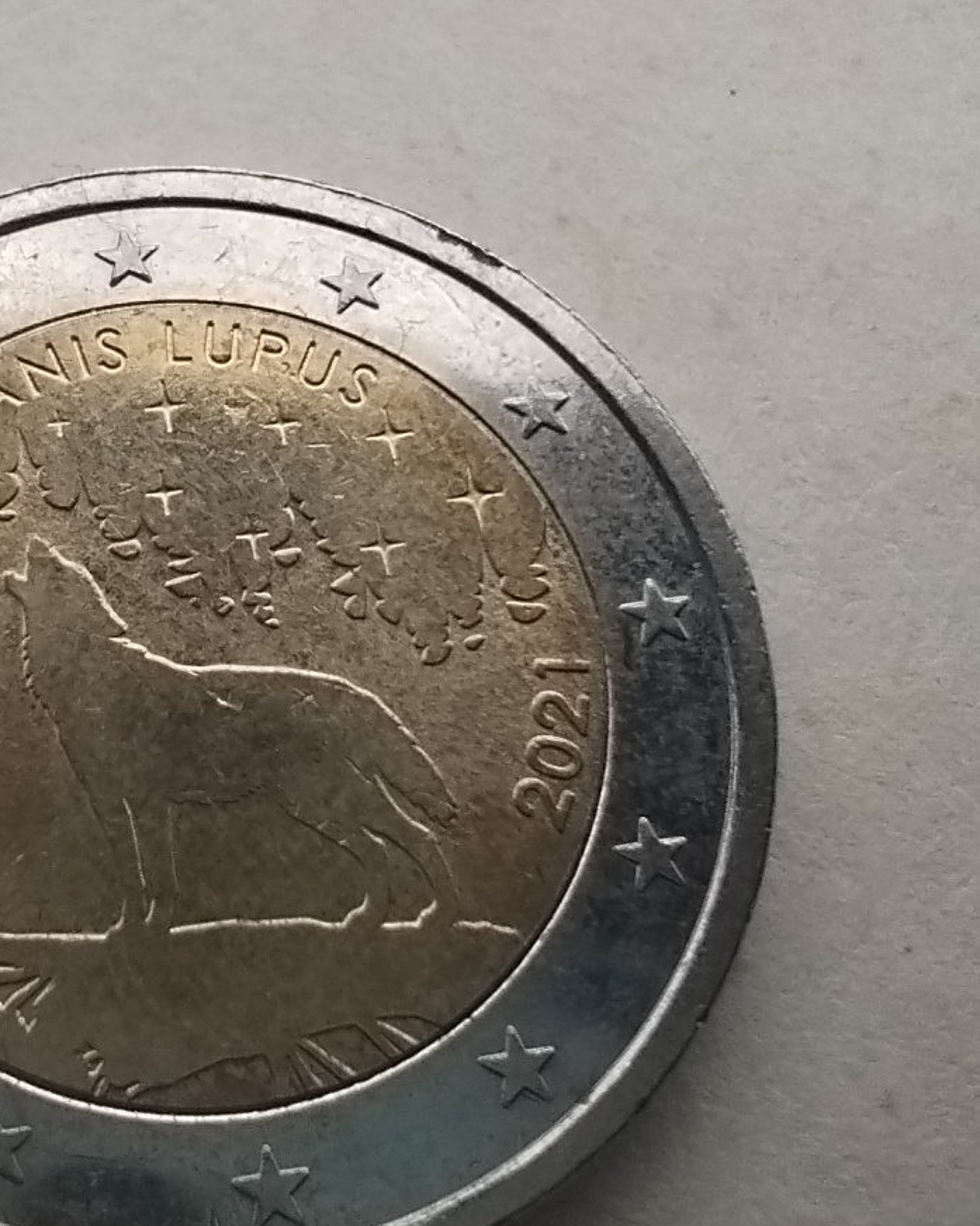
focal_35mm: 43
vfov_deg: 42.8
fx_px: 1560
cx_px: 183
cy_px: 513
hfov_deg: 33.8
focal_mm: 1.98
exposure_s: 1/629
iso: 50
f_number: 2.4
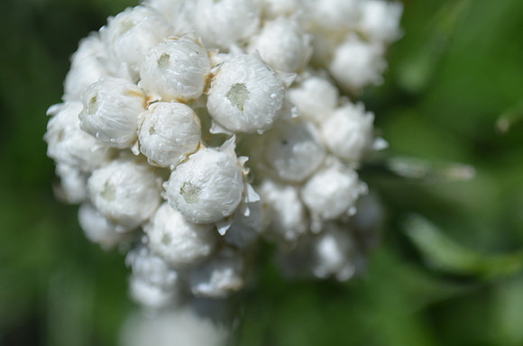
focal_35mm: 82
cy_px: 173
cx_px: 262
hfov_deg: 24.7
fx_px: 1196
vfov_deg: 16.5
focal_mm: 55
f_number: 7.1
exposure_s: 1/2000
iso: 400
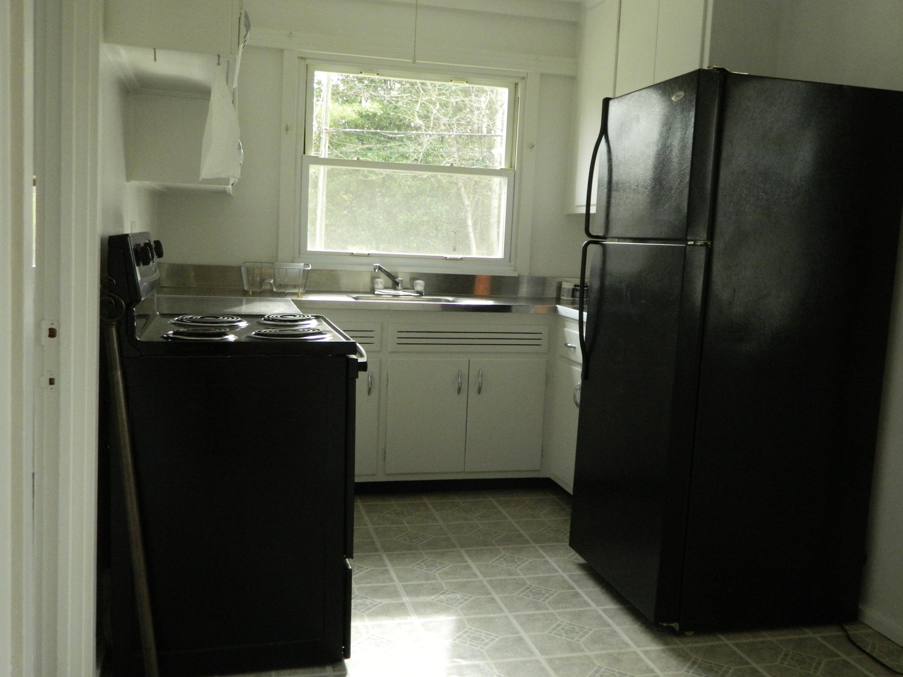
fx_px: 913
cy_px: 338
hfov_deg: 52.6
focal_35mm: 35
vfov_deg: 40.7
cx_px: 452
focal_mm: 6.2
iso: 400
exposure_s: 1/160
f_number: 3.3
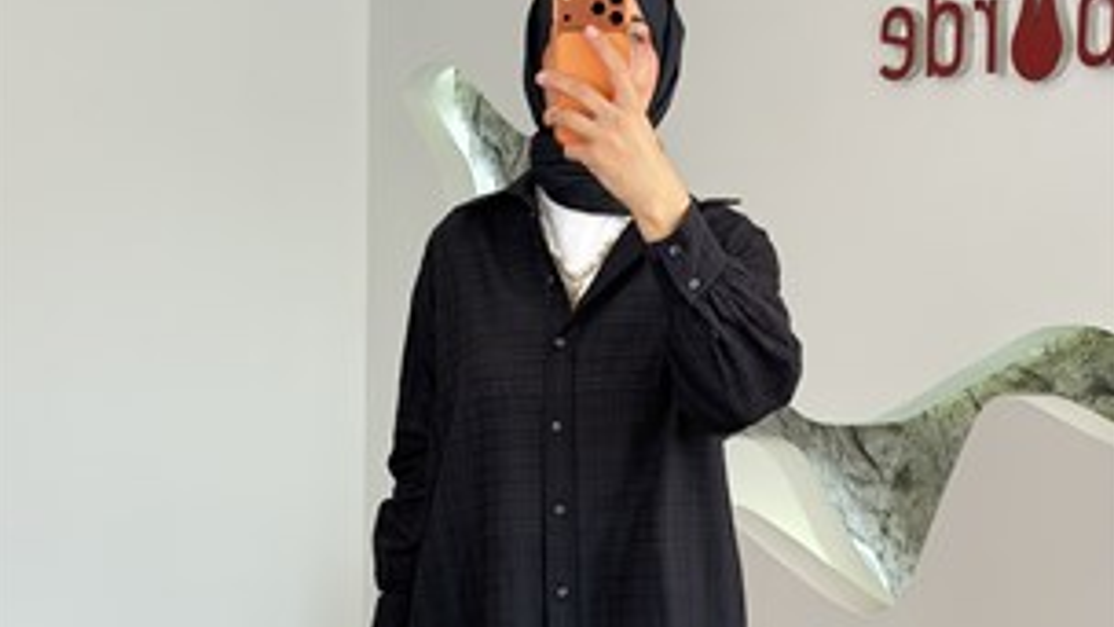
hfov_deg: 29.7
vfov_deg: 17.0
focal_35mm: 71
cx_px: 553
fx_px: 2097
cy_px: 328
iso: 50
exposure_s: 1/106
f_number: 1.78
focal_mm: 6.76
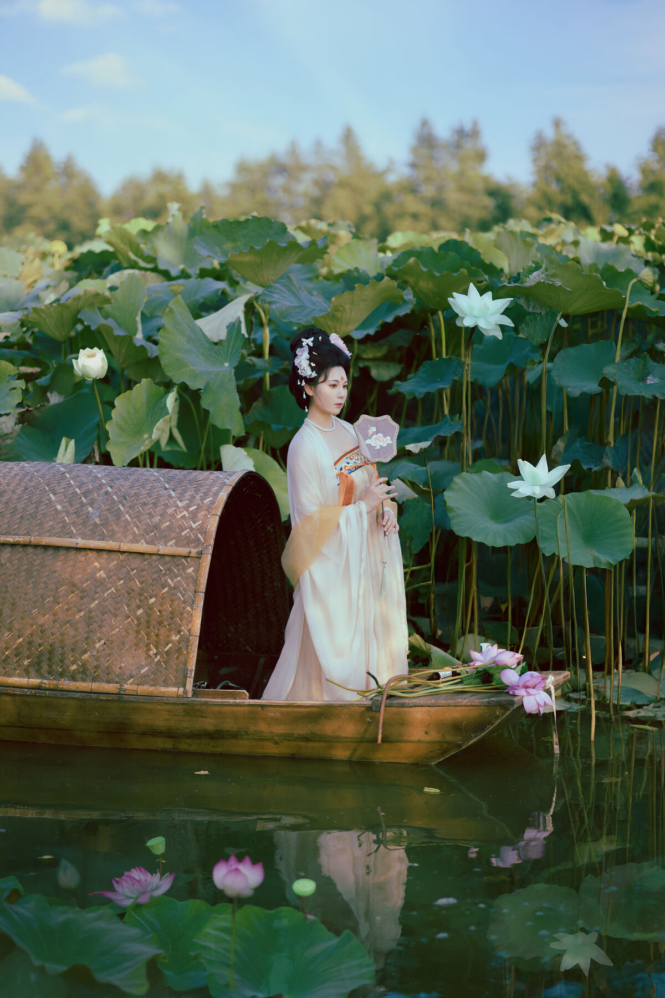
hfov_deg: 16.1
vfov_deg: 23.9
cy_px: 499
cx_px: 332
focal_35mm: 85
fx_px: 2355
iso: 100
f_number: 1.6
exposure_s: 1/2500
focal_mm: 85
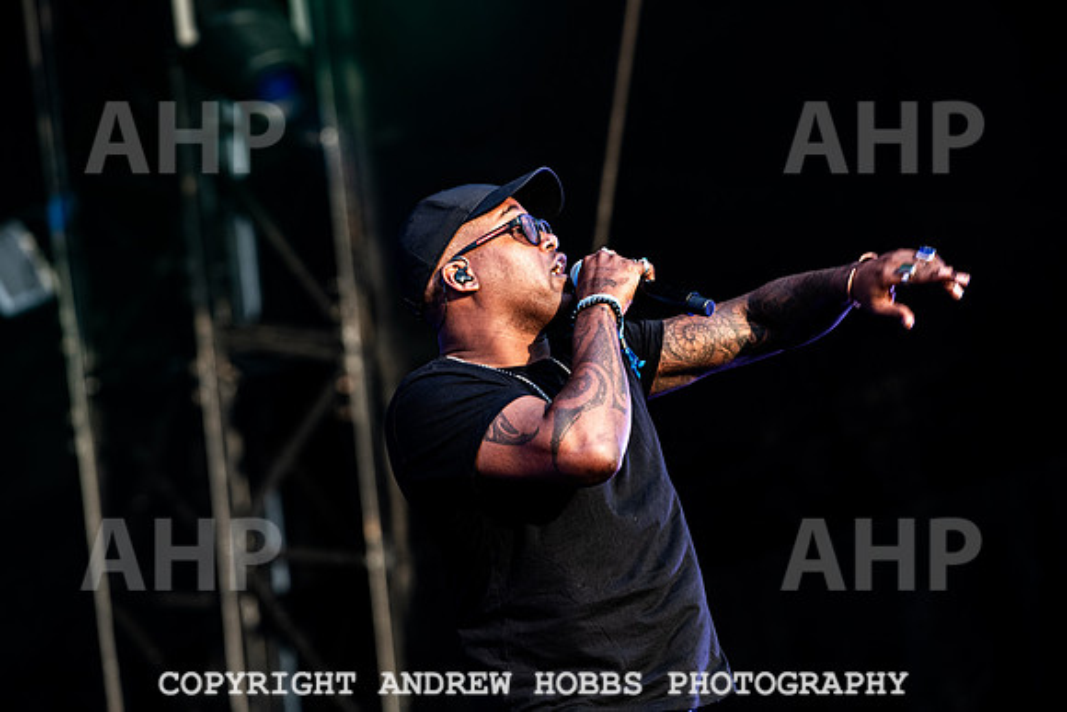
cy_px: 356
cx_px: 534
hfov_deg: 10.3
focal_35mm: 200
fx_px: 5929
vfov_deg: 6.9
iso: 400
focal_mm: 200
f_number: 4.5
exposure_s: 1/250
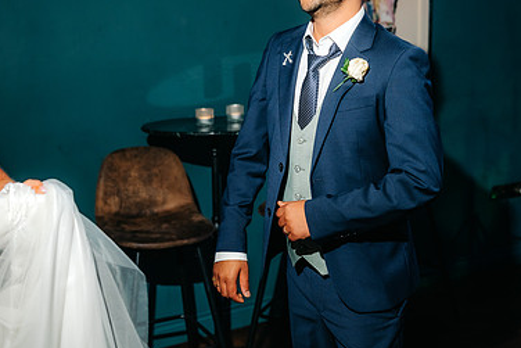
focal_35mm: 54
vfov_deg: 24.9
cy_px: 101
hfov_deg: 36.8
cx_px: 274
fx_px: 782
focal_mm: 35
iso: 400
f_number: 2.5
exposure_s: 1/200
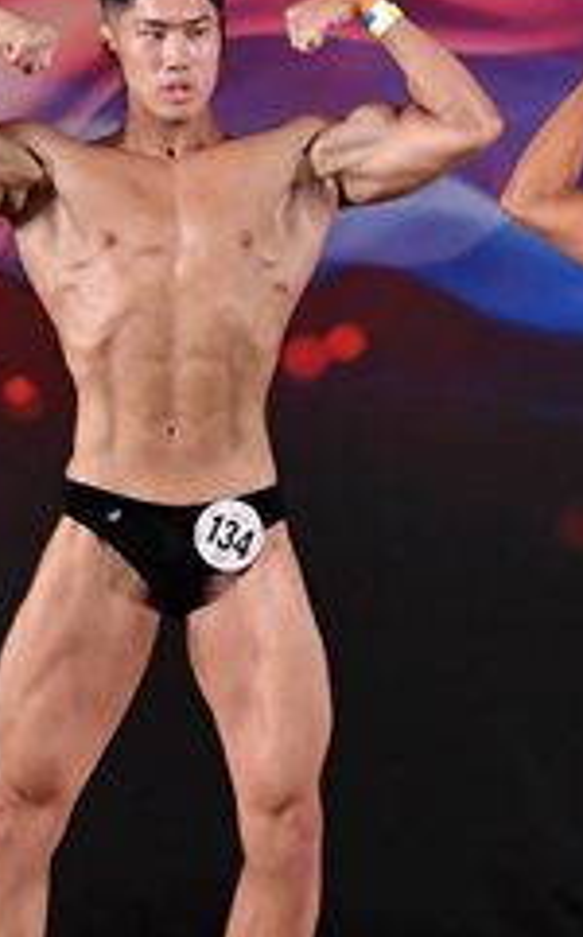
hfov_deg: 2.7
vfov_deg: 4.4
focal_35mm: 482
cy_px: 451
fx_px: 12290
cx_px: 946
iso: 3200
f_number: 5.6
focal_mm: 98
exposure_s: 1/400
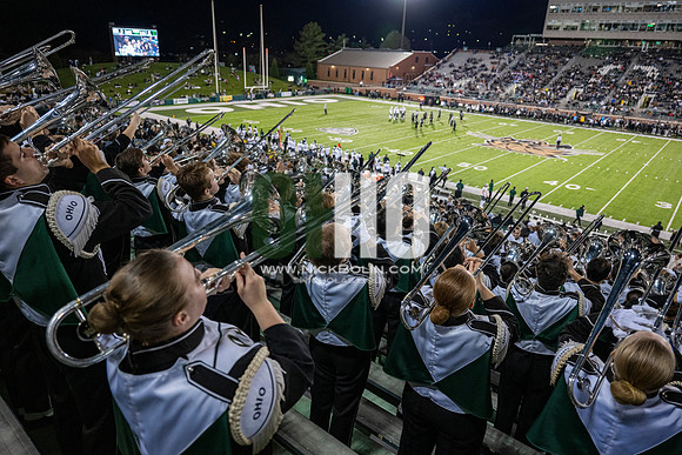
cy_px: 228
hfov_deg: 73.7
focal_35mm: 24
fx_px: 455
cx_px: 341
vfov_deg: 53.2
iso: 2000
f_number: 3.2
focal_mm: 24
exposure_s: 1/500
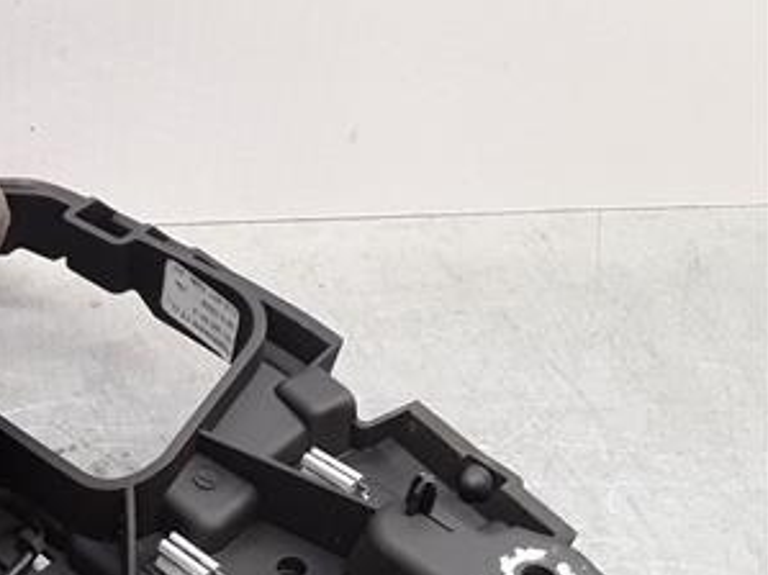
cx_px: -51
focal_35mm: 60
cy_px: 390
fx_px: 1331
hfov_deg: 29.4
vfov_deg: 24.3
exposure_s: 1/50
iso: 80
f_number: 1.9
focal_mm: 2.91
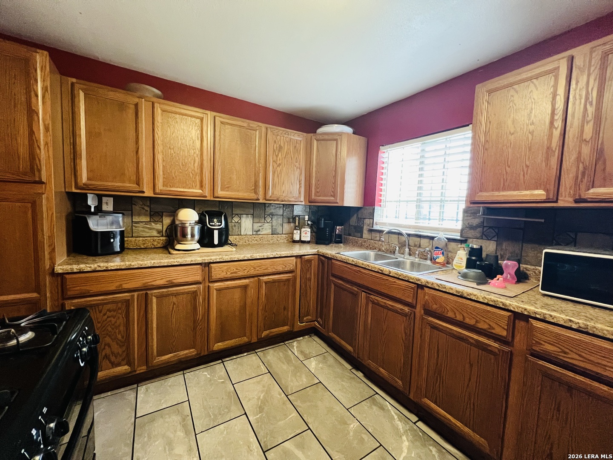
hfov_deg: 106.2
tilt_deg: -4.3
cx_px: 306
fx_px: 230
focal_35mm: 13
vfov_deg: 89.9
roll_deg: -1.8
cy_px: 230
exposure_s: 1/60
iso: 400
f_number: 1.8
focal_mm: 1.57
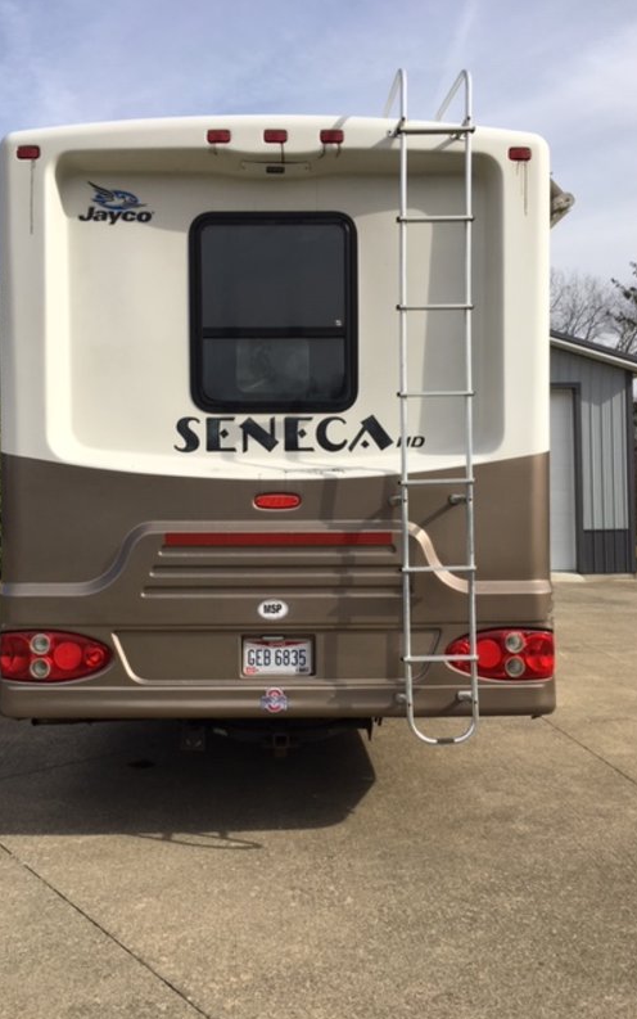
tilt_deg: -0.2
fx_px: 861
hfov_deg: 40.6
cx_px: 280
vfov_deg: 61.2
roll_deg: +2.0
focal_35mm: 31
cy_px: 510
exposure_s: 1/1538
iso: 25
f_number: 2.2
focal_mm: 4.15
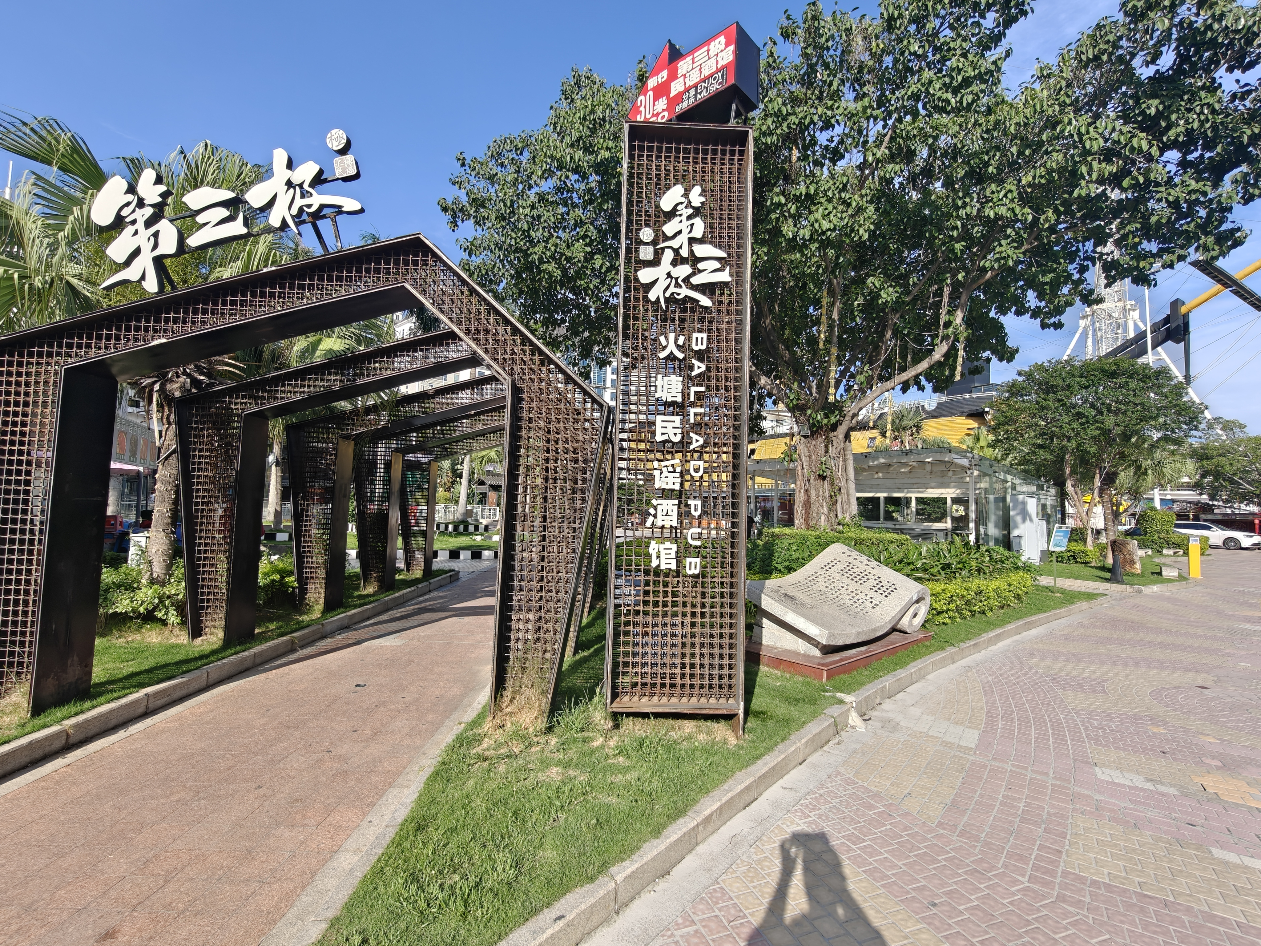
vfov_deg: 81.7
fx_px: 546
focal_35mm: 15
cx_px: 630
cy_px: 473
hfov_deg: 98.2
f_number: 2
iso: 50
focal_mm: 2.3
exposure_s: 1/204
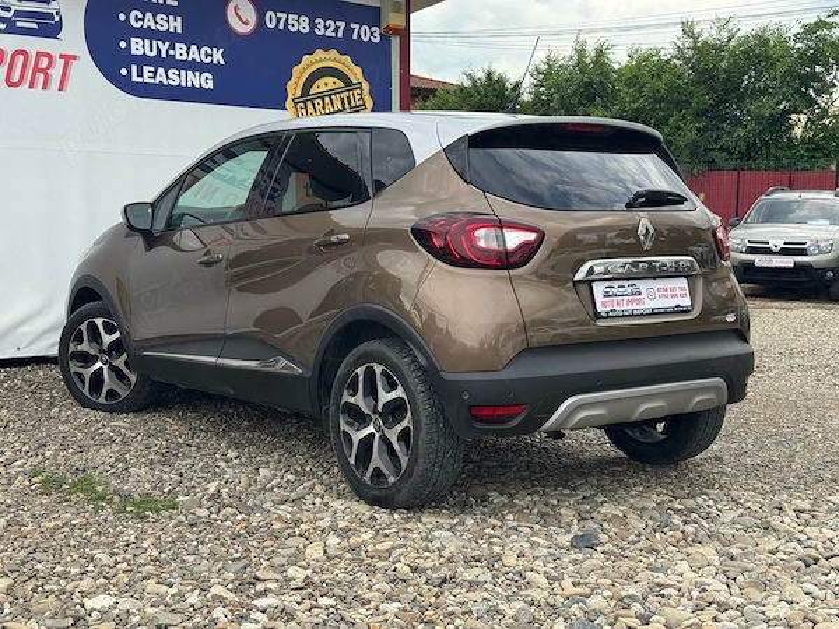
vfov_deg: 30.3
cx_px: 420
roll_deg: -0.2
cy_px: 314
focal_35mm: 48
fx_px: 1163
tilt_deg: -5.0
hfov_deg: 39.7
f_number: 1.78
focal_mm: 6.76
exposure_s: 1/582
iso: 64
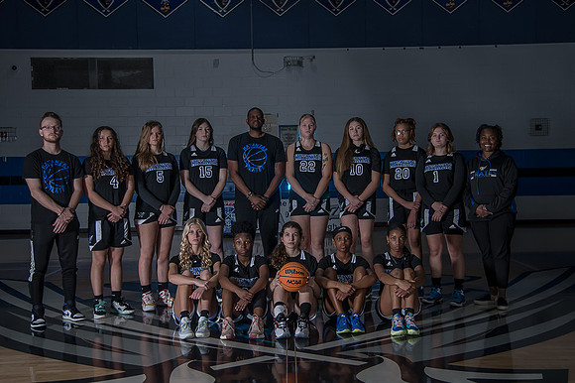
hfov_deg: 39.8
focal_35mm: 50
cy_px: 191
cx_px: 304
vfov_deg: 27.1
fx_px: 794
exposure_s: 1/200
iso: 640
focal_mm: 44
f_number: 4
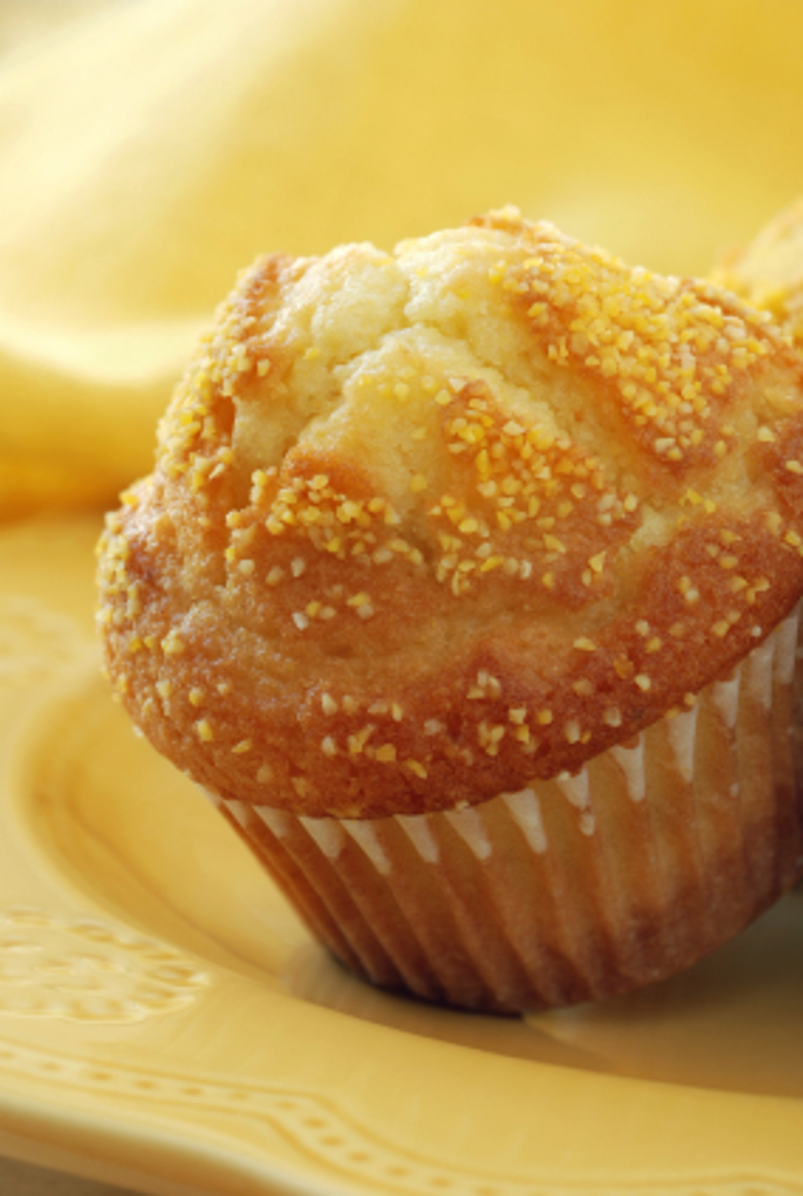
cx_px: 402
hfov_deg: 15.3
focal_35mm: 90
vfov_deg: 22.6
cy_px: 598
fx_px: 2996
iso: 100
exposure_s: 1/2.5
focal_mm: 60
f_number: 22
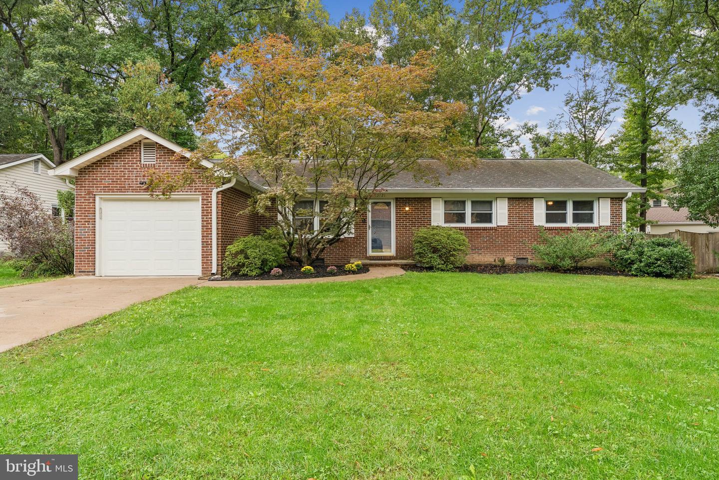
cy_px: 240
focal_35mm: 20
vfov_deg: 61.2
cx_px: 360
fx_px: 406
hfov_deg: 83.1
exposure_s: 1/50
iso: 250
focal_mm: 20.3
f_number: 9
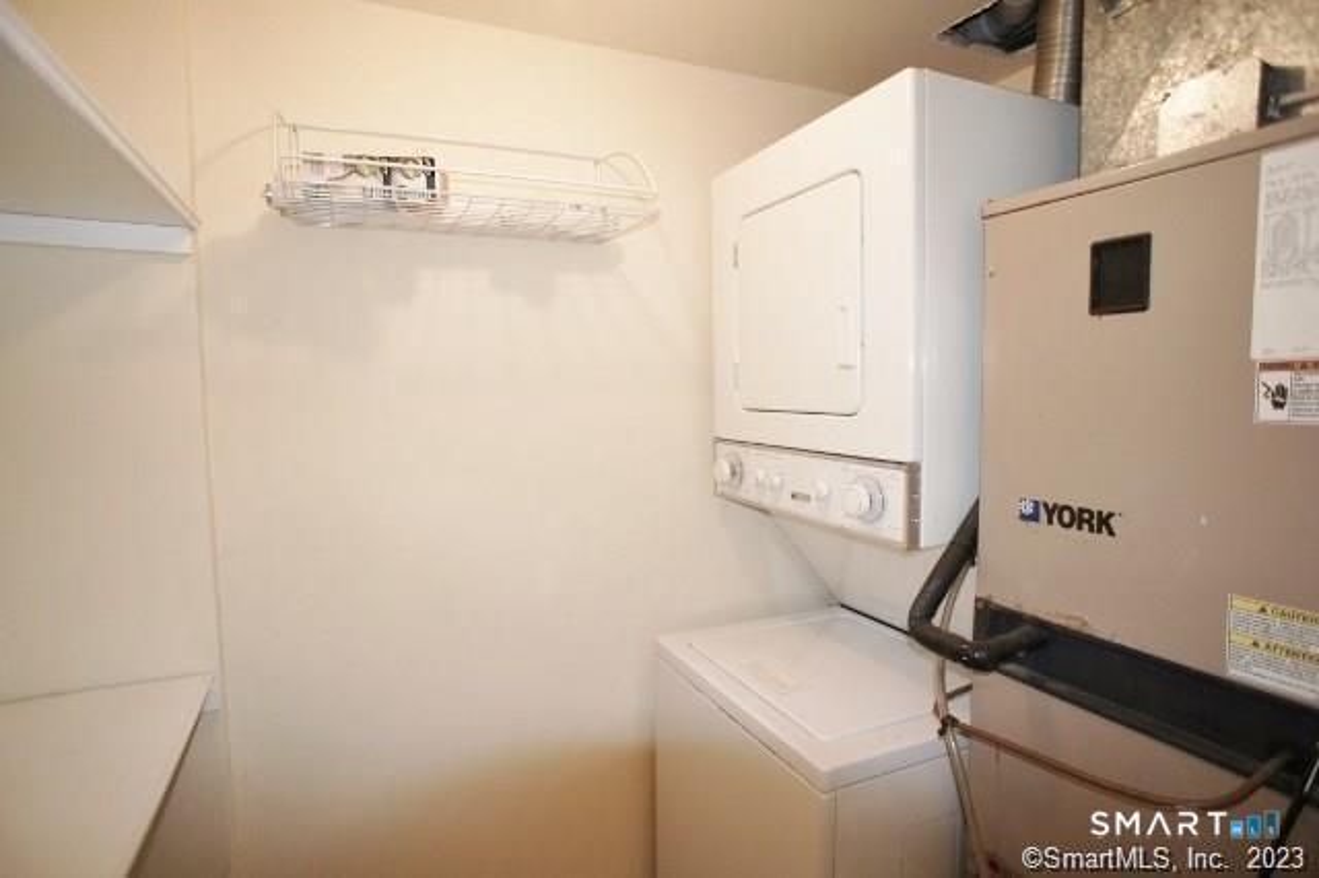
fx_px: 879
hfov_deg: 73.8
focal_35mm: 24
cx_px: 660
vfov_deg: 53.1
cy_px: 439
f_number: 2.8
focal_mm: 16
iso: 500
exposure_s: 1/160
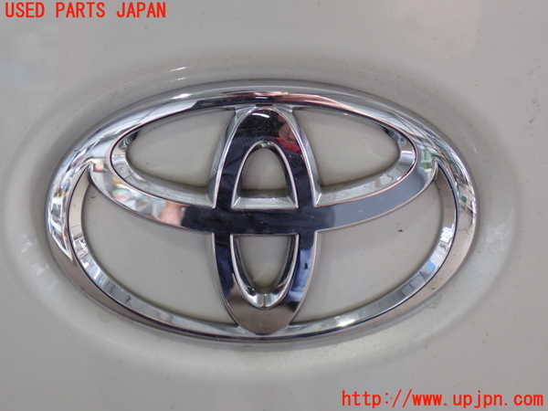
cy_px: 206
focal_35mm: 50
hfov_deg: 38.2
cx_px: 274
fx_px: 792
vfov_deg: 29.1
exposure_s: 1/100
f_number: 3.2
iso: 200
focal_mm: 9.01
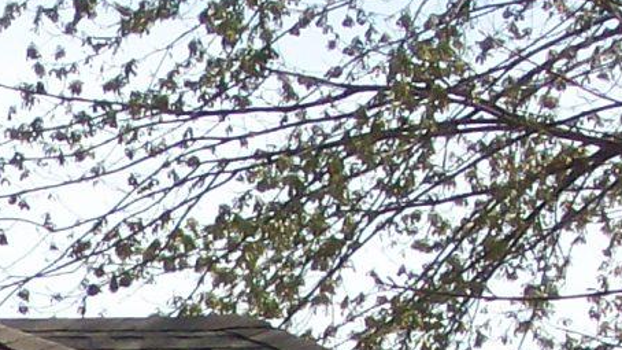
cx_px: -293
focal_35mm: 387
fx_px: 6381
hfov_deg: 5.5
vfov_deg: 3.1
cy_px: 1104
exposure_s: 1/665
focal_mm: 11.6
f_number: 3.8
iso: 80
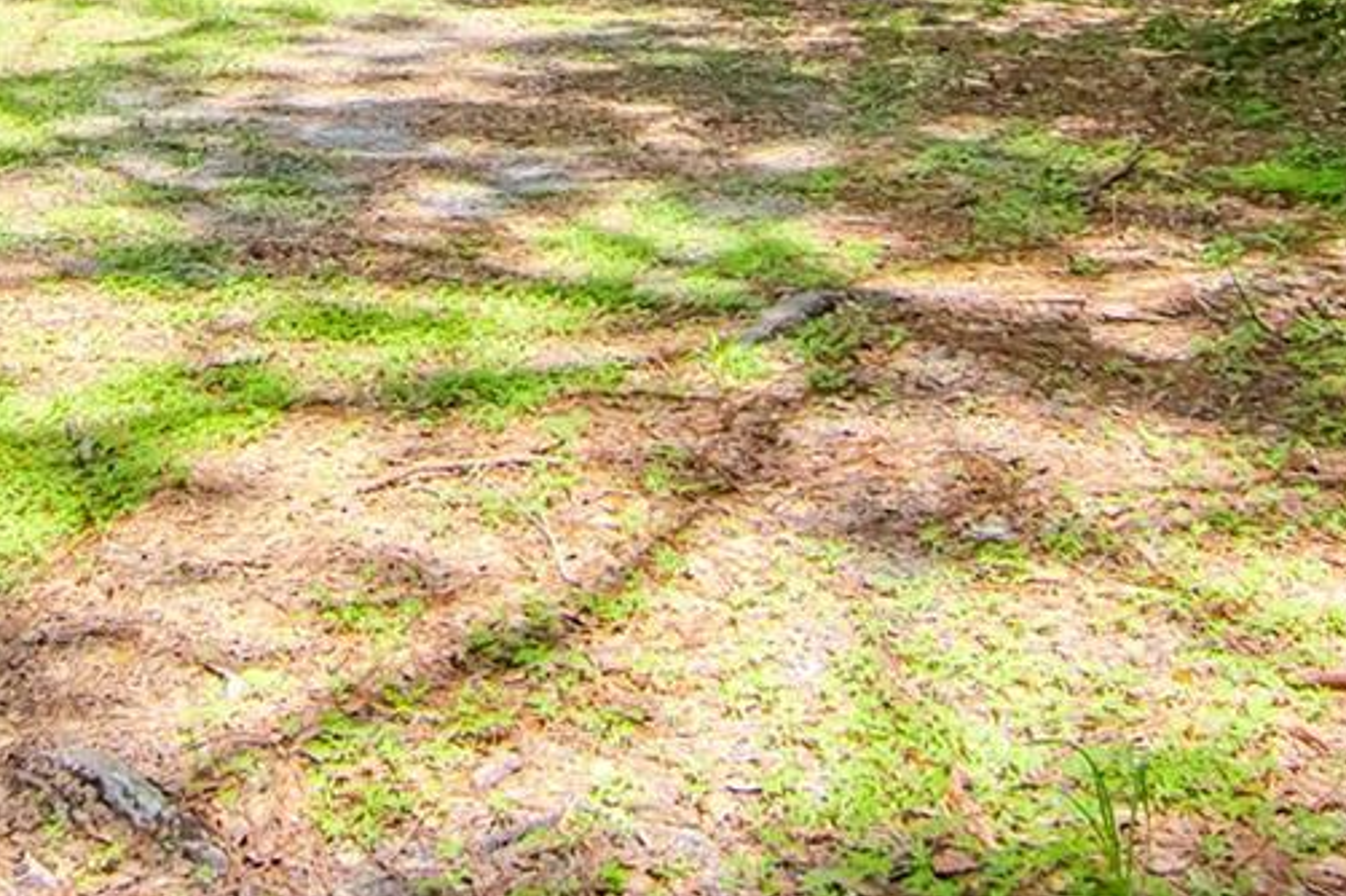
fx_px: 1965
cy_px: -268
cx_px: 418
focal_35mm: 53
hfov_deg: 37.3
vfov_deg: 22.9
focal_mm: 11
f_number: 7.1
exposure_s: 1/400
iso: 500
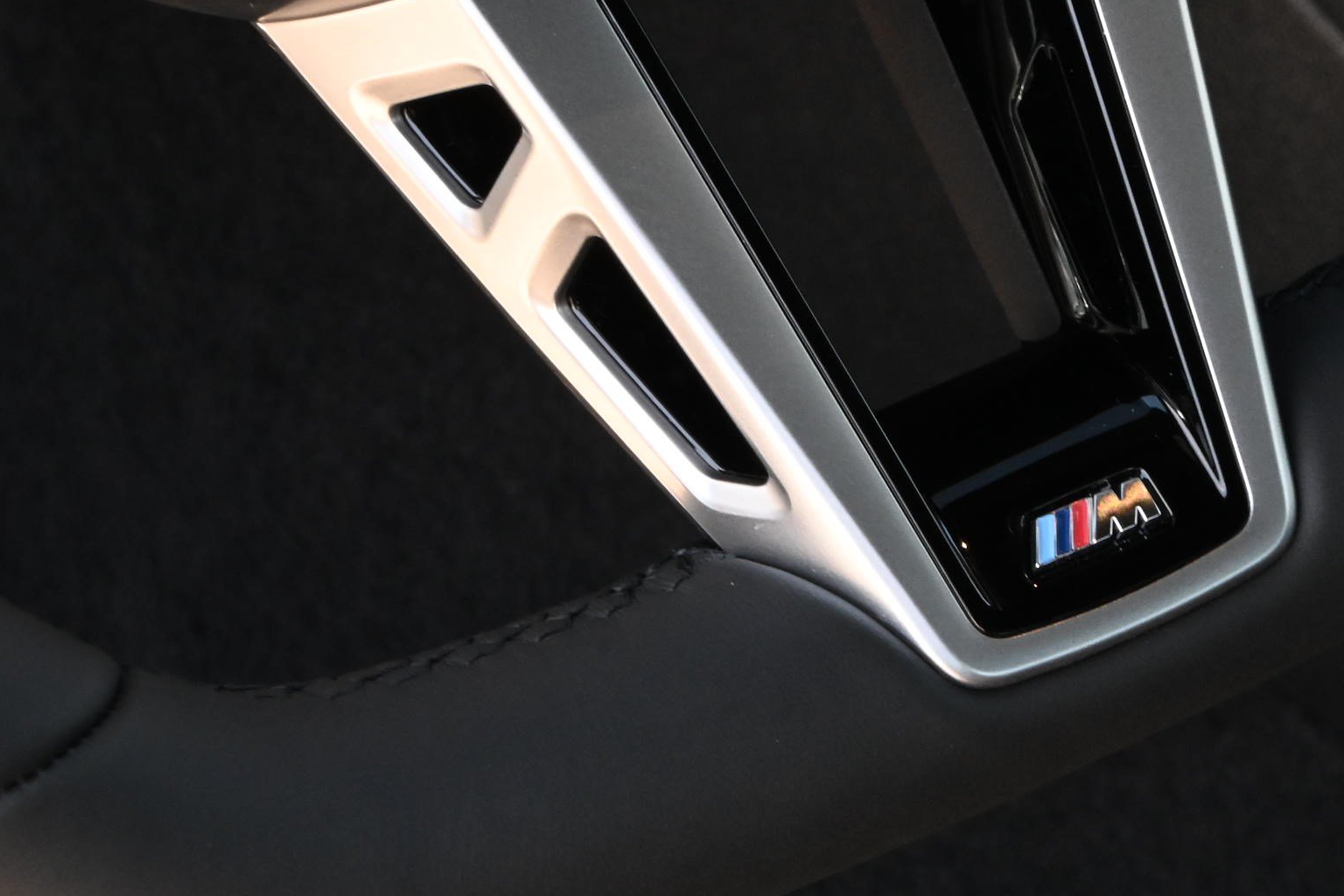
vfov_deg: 6.2
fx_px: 8325
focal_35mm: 223
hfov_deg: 9.2
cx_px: 1102
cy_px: 534
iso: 1600
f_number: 18
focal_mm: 82
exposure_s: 1/60
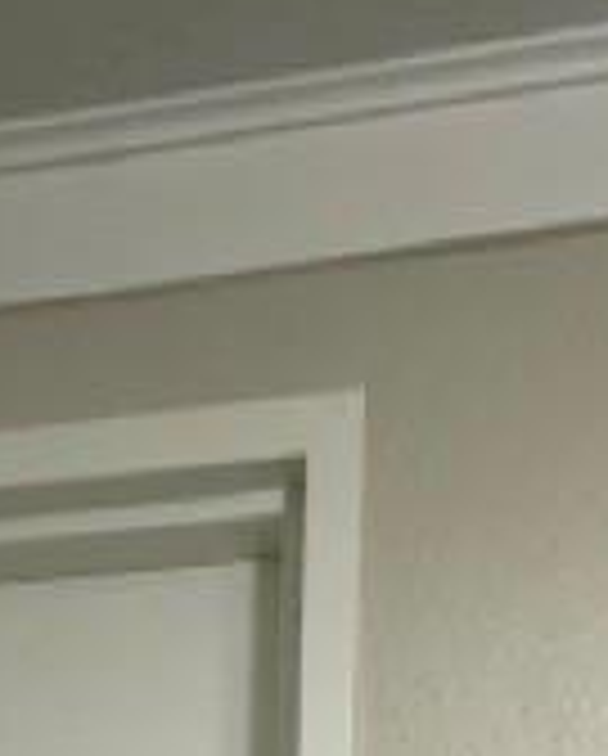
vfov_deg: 22.1
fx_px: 1166
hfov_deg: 28.4
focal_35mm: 52
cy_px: 1354
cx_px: 90
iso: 640
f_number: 2.2
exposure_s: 1/60
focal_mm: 2.22
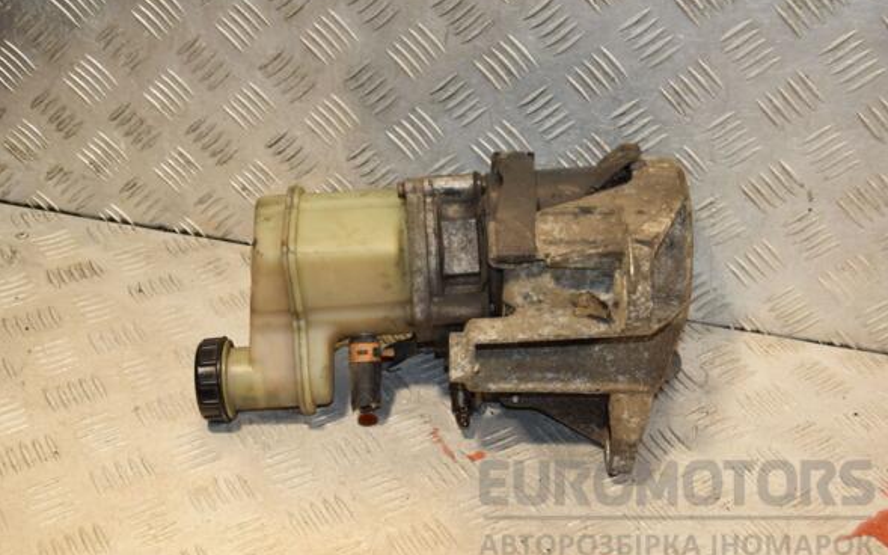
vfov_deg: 23.7
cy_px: 282
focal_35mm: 55
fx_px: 1319
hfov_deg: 37.2
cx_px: 451
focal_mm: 35
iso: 800
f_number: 6.3
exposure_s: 1/200
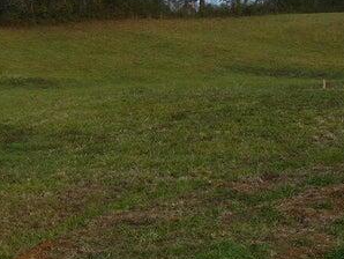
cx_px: 115
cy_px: 68
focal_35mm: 103
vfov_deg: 14.3
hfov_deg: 19.0
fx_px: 1024
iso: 100
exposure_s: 1/500
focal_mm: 6
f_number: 5.6
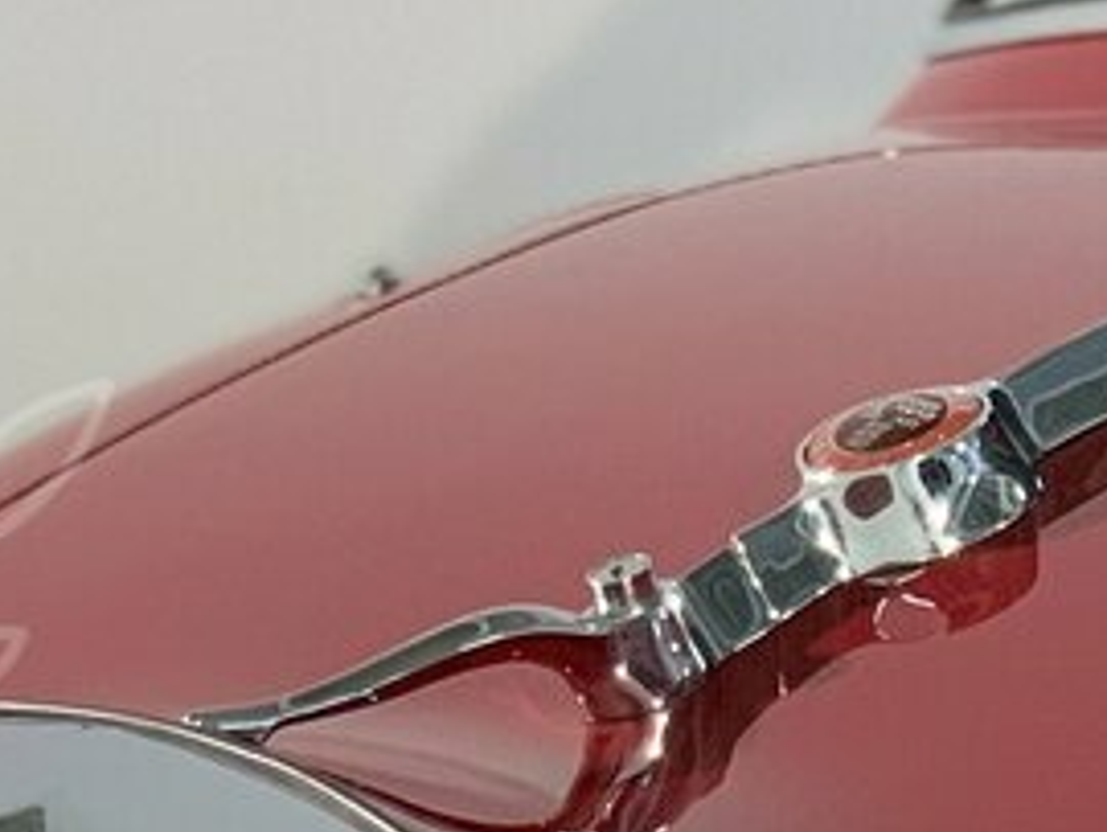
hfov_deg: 8.6
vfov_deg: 6.2
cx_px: 640
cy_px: 1795
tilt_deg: -16.1
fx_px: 7394
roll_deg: -1.9
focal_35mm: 231
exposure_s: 1/50
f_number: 2.4
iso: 160
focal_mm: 6
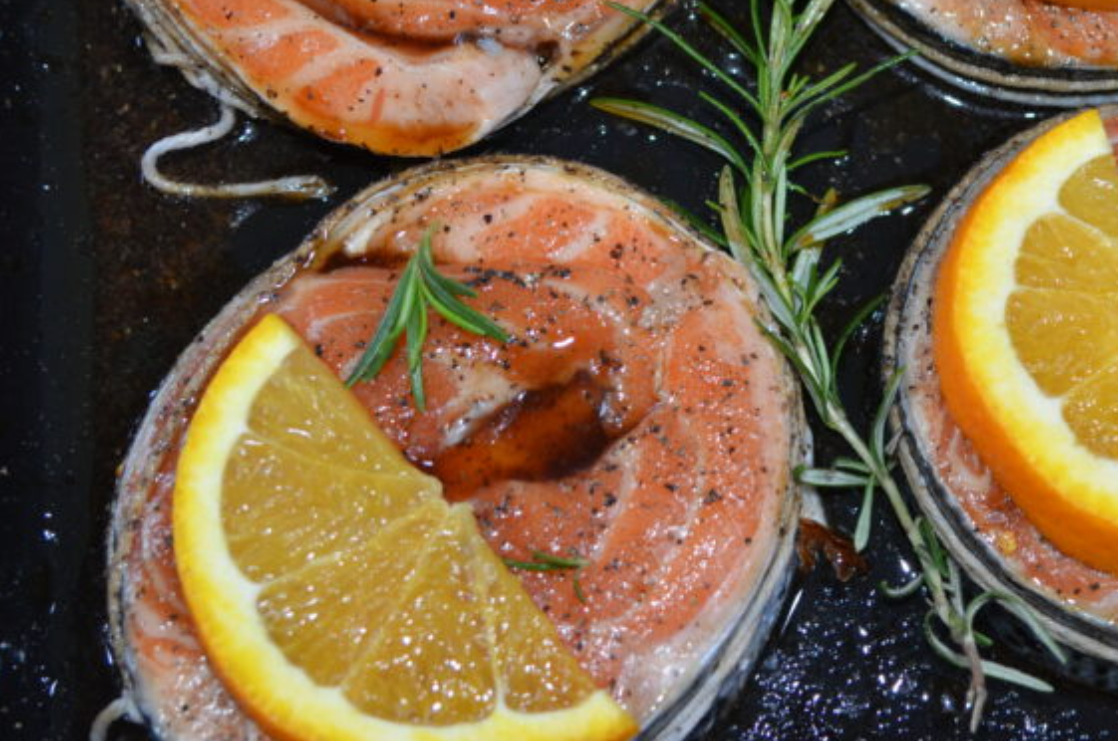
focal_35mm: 74
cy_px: 110
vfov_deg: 18.2
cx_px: 1004
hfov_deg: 26.5
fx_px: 2291
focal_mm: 27
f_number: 5
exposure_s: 1/60
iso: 800
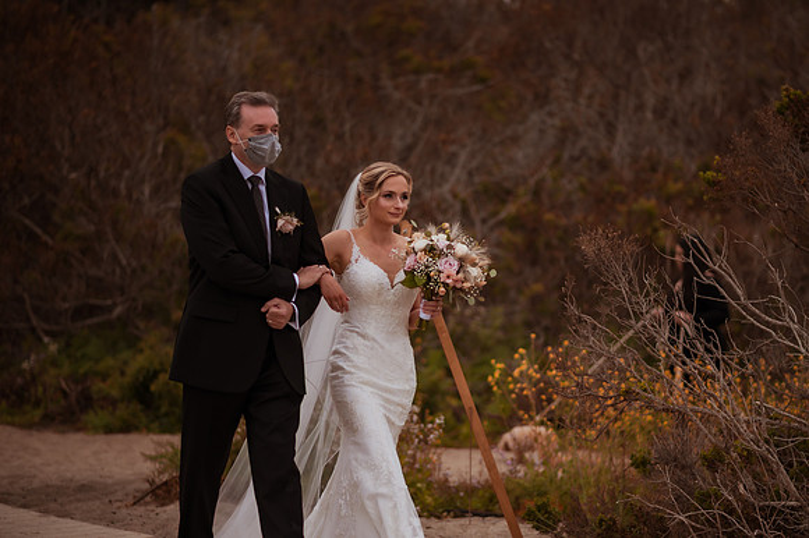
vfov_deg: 14.3
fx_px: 2150
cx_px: 456
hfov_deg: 21.3
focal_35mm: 96
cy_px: 303
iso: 200
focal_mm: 85
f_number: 1.8
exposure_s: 1/1600
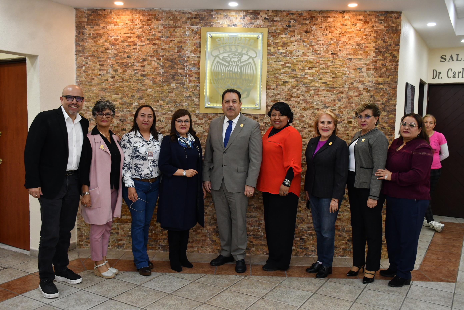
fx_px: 438
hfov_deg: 55.8
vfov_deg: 38.9
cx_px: 232
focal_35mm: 34
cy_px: 155
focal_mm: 23
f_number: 5.6
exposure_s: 1/100
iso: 1000
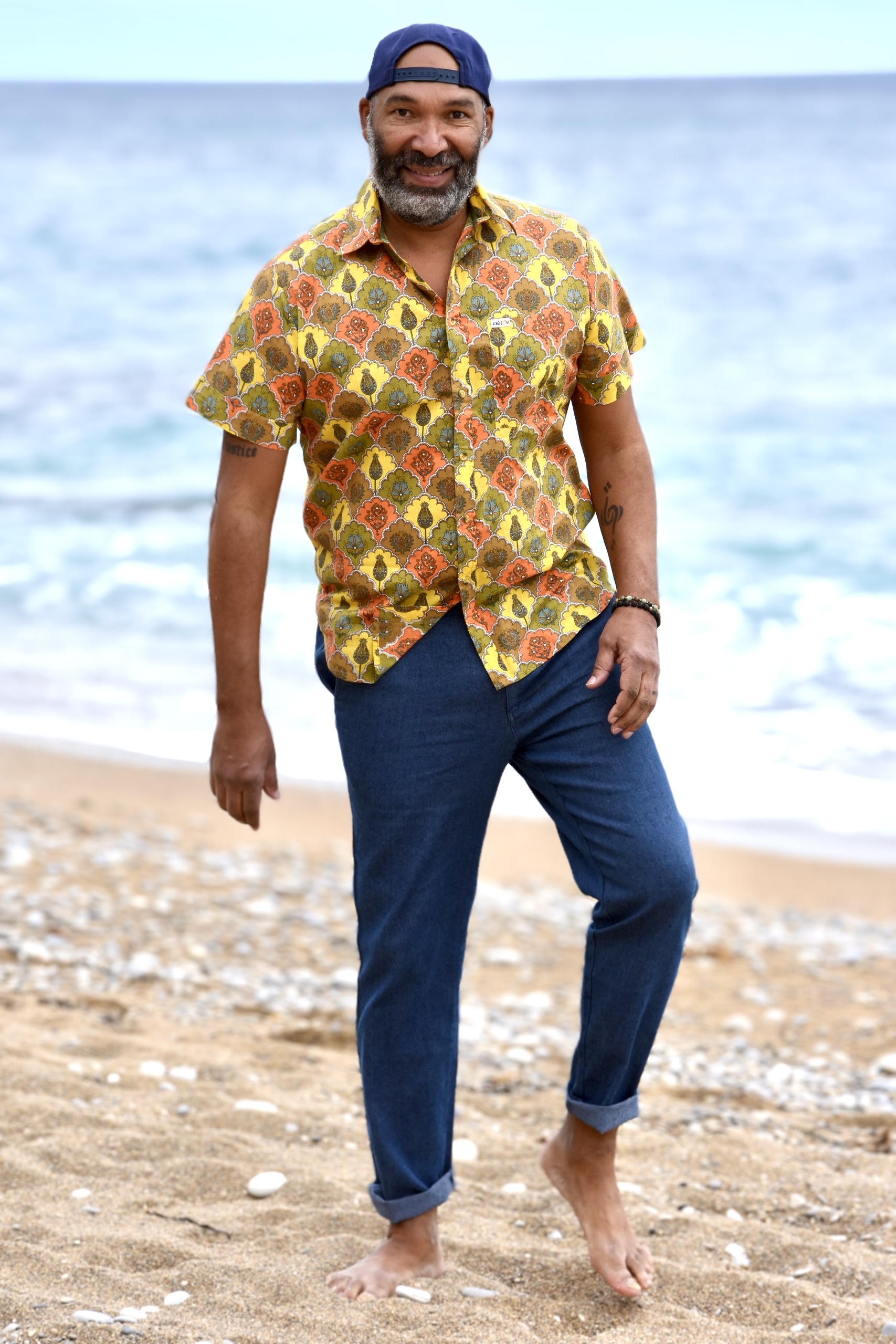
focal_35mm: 120
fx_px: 4479
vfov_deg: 17.1
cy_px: 672
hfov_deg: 11.4
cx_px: 448
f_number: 9
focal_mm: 80
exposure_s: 1/1250
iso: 640
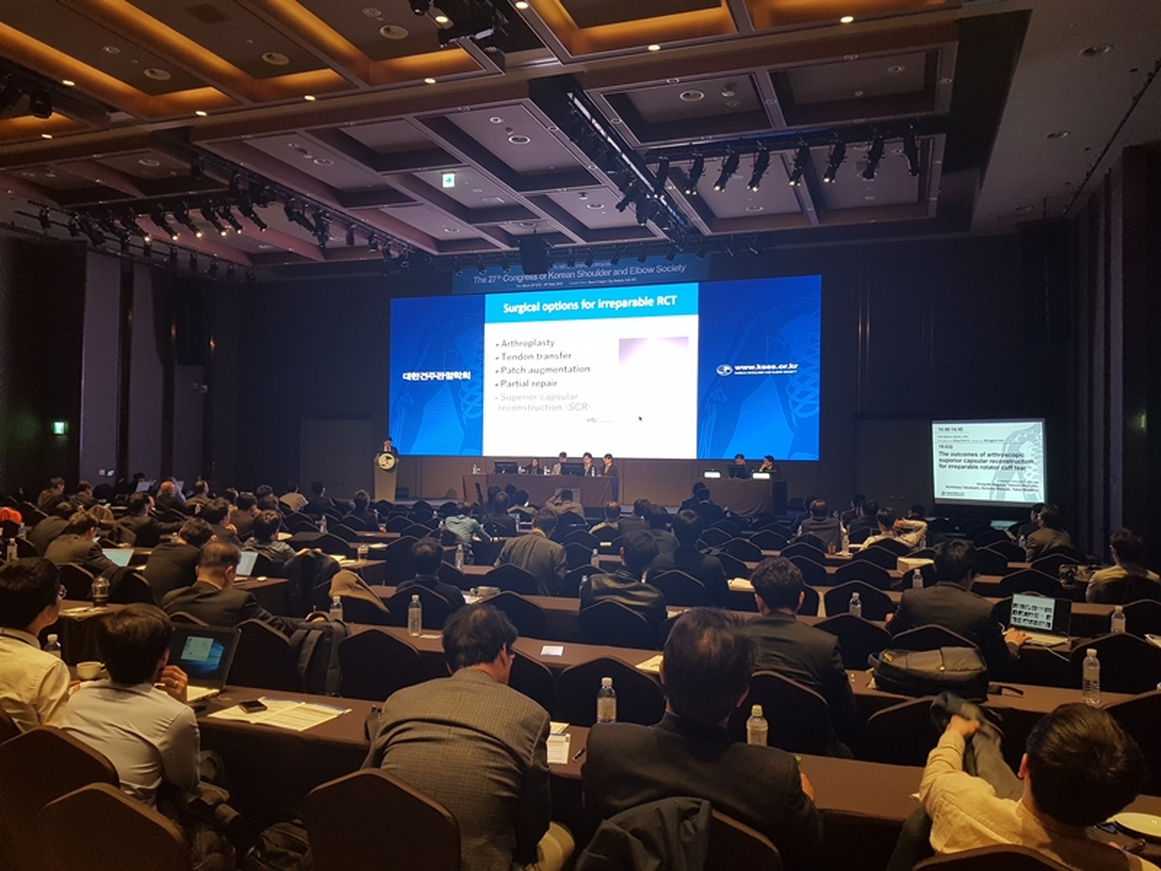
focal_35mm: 26
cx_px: 580
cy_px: 436
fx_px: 872
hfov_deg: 67.3
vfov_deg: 53.1
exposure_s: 1/60
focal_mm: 4.3
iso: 125
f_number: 1.7
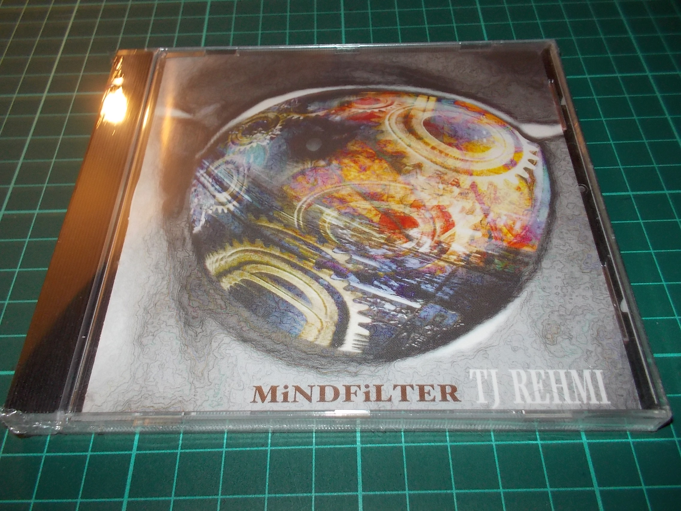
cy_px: 256
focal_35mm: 29
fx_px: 571
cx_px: 340
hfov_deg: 61.7
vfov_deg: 48.2
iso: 200
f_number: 3.3
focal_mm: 4.1
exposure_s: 1/30
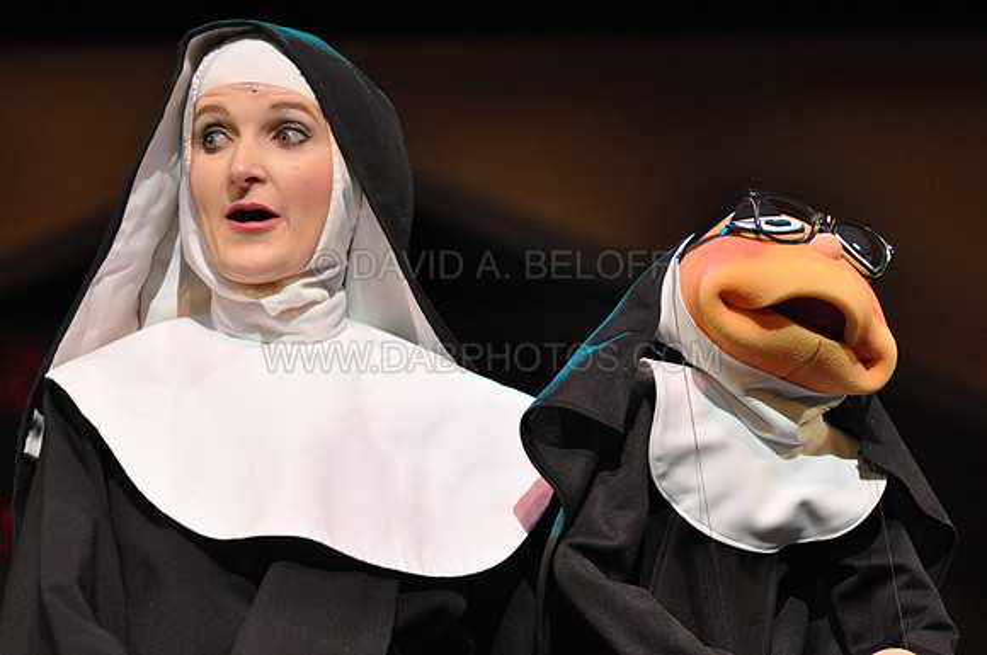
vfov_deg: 7.6
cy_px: 328
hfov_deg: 11.4
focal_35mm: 180
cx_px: 494
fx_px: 4928
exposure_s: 1/400
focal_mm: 120
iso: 1600
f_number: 2.8
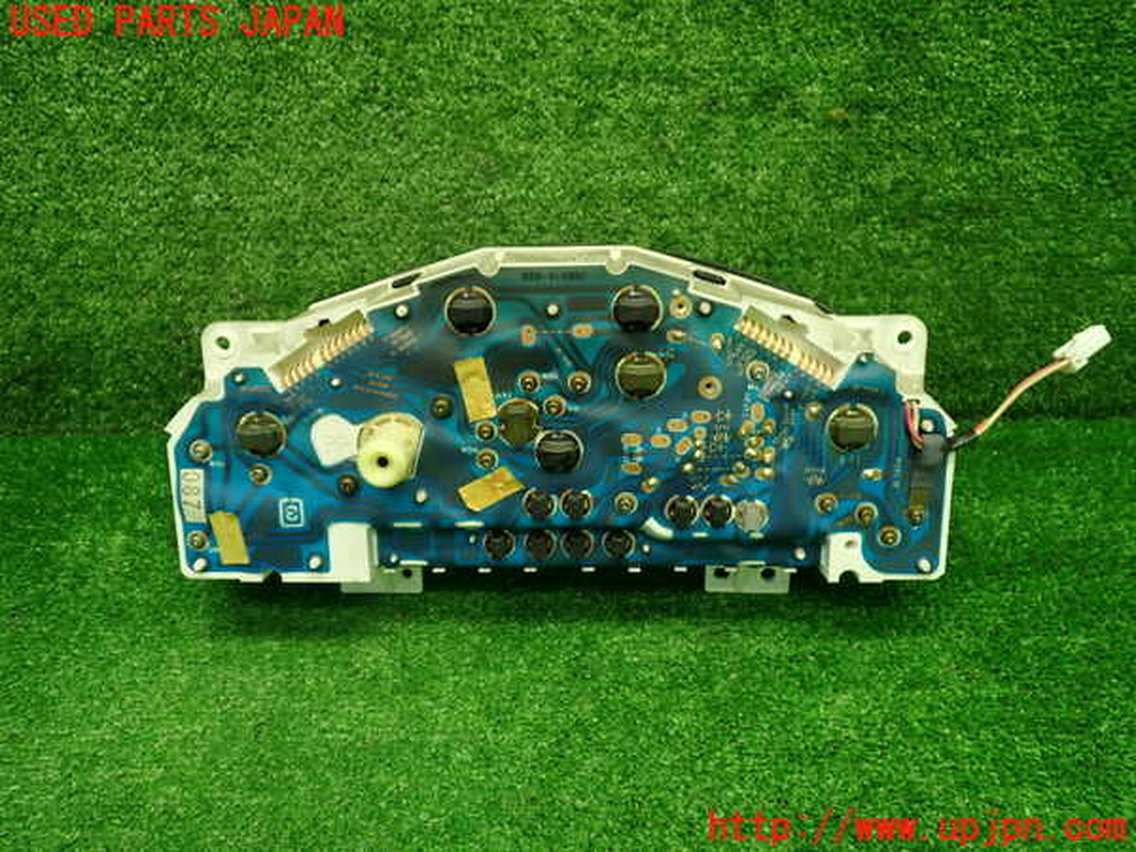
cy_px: 426
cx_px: 568
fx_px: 985
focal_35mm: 30
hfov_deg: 60.0
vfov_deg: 46.8
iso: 200
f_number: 2.3
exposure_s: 1/40
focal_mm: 5.4
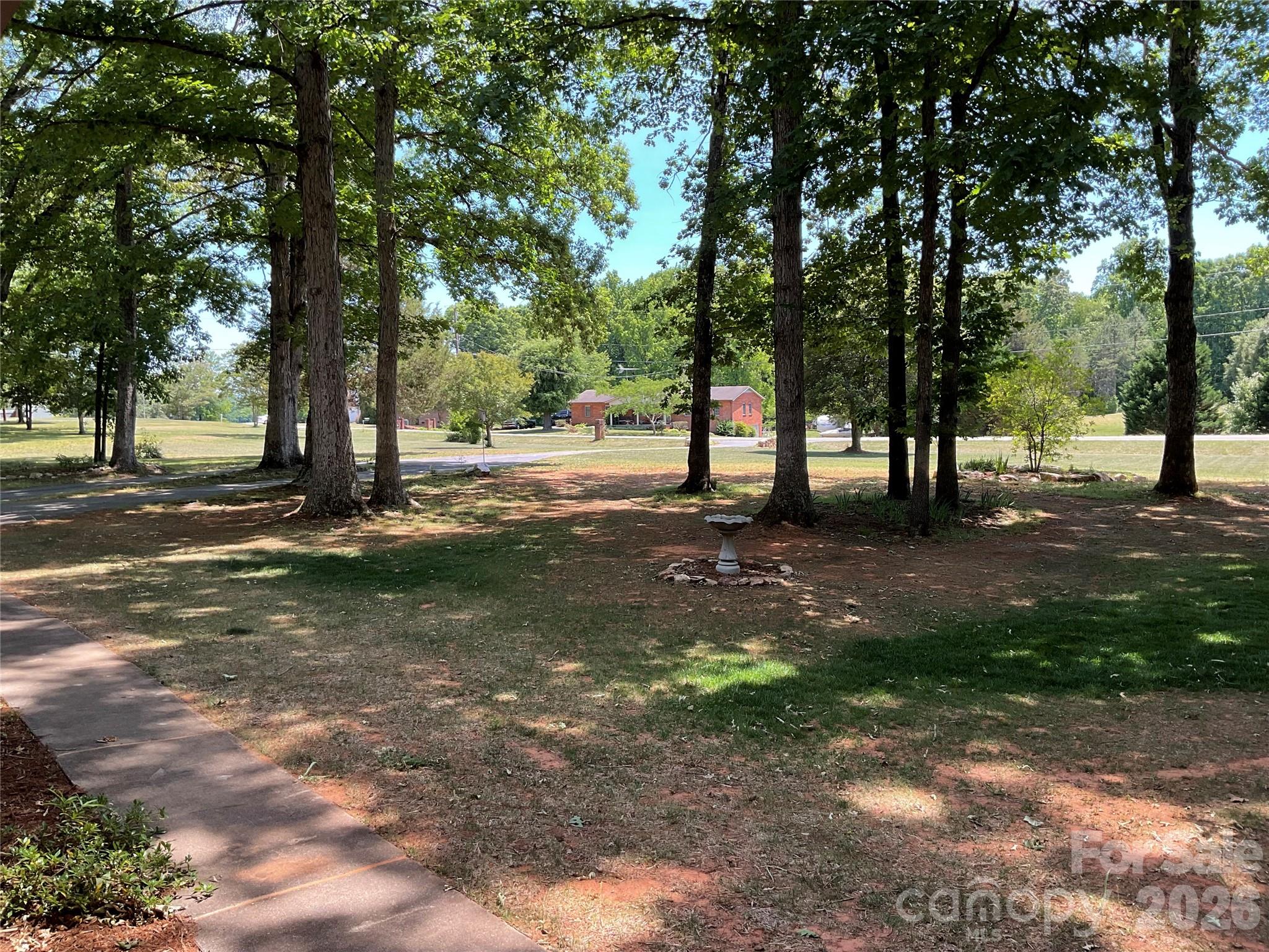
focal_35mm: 29
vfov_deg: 48.2
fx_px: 1063
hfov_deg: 61.7
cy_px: 476
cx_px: 634
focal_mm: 3
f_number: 1.8
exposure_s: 1/195
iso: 16
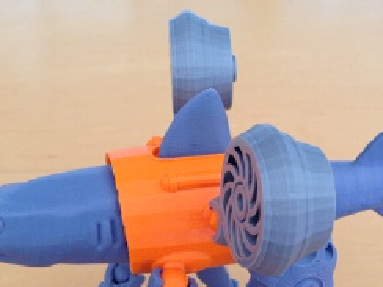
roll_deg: -1.0
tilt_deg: -37.8
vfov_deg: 20.0
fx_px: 797
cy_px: 263
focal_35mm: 72
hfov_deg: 26.9
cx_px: 243
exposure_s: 1/20
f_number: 2.4
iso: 64
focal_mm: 4.12
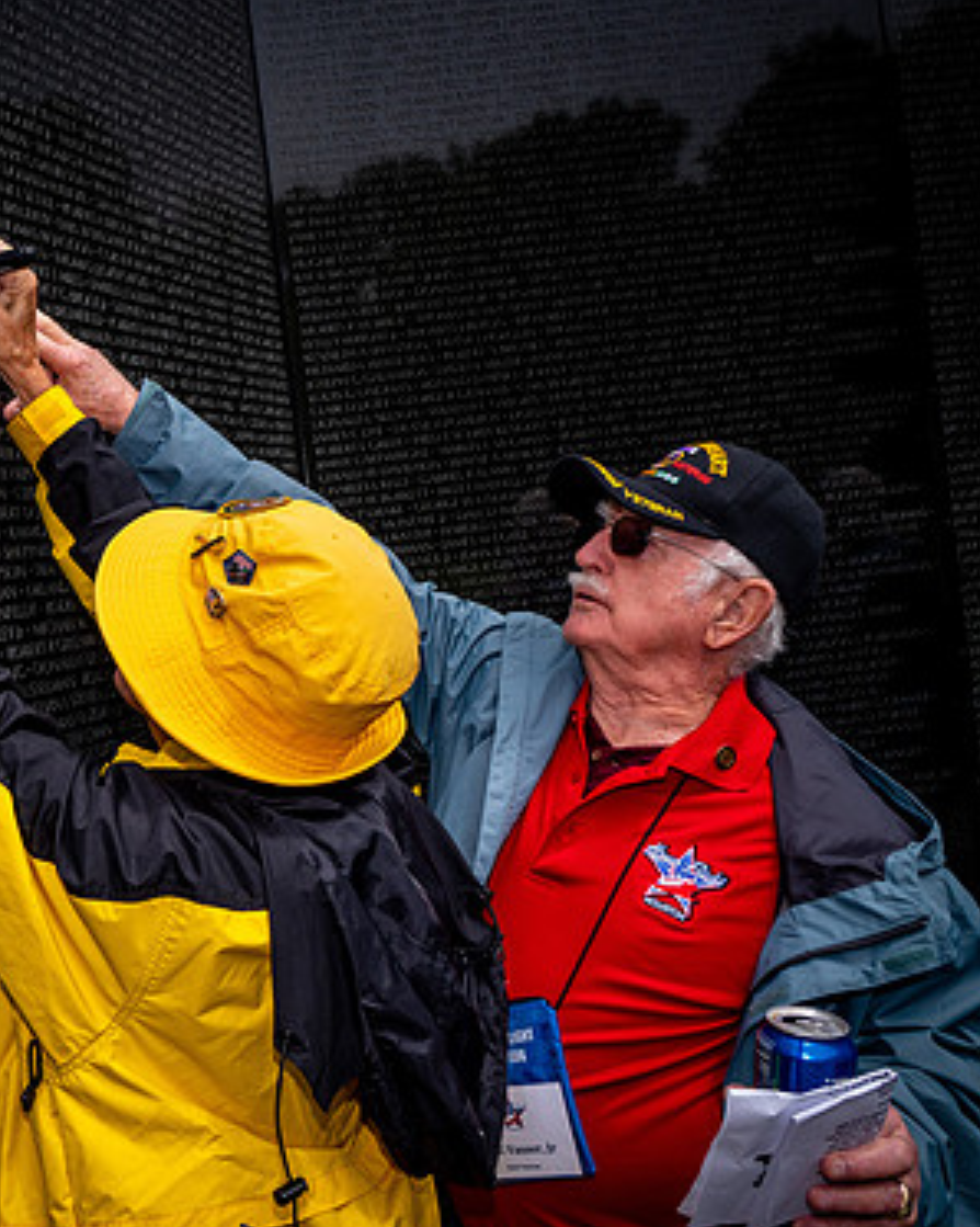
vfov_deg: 51.6
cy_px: 622
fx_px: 1270
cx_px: 128
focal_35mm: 35
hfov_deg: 39.6
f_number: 8
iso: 320
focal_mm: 24
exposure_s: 1/640
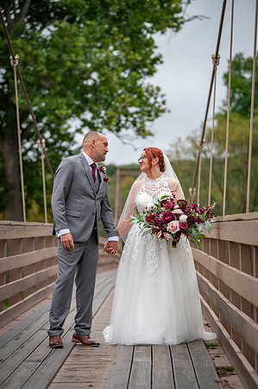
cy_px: 194
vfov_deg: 20.4
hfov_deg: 13.7
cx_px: 129
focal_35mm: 100
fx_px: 1077
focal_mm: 100
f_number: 2.8
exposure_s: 1/2000
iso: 640
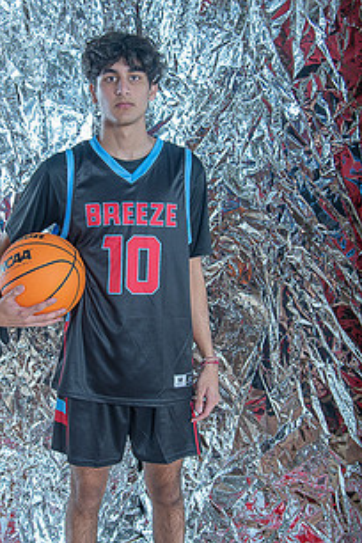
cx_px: 122
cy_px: 277
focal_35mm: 47
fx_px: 709
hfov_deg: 28.5
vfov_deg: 41.9
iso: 320
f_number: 4
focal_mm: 32
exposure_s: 1/250
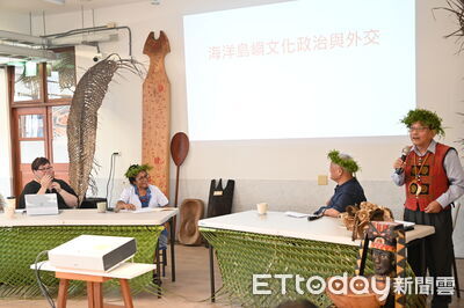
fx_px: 541
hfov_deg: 46.4
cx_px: 232
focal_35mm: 42
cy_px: 154
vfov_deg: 31.8
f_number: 5.3
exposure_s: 1/100
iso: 3200
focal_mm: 42
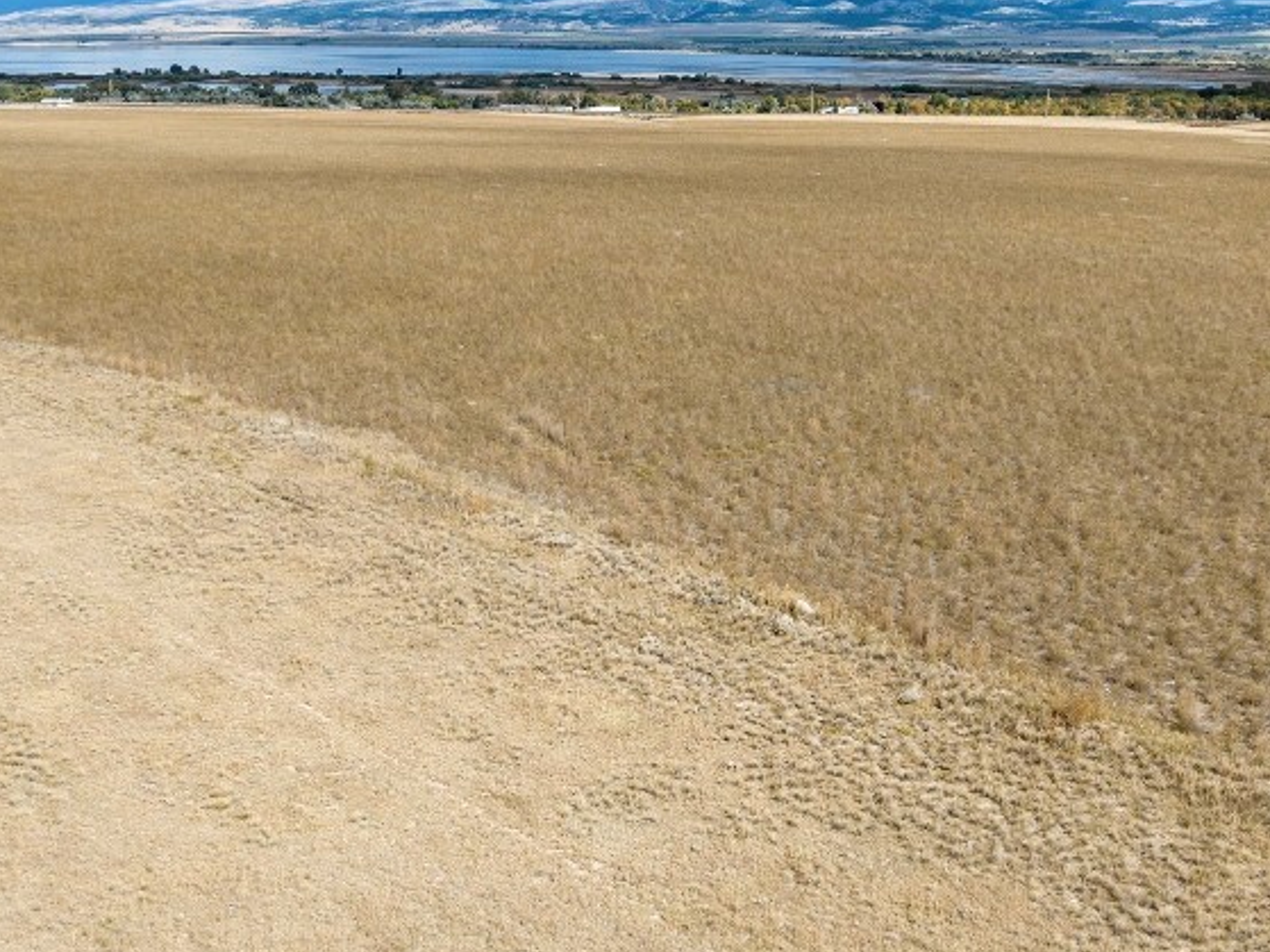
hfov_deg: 43.0
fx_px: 1614
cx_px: 640
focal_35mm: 44
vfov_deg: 32.6
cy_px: 314
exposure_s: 1/160
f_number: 2.8
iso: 100
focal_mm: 12.29
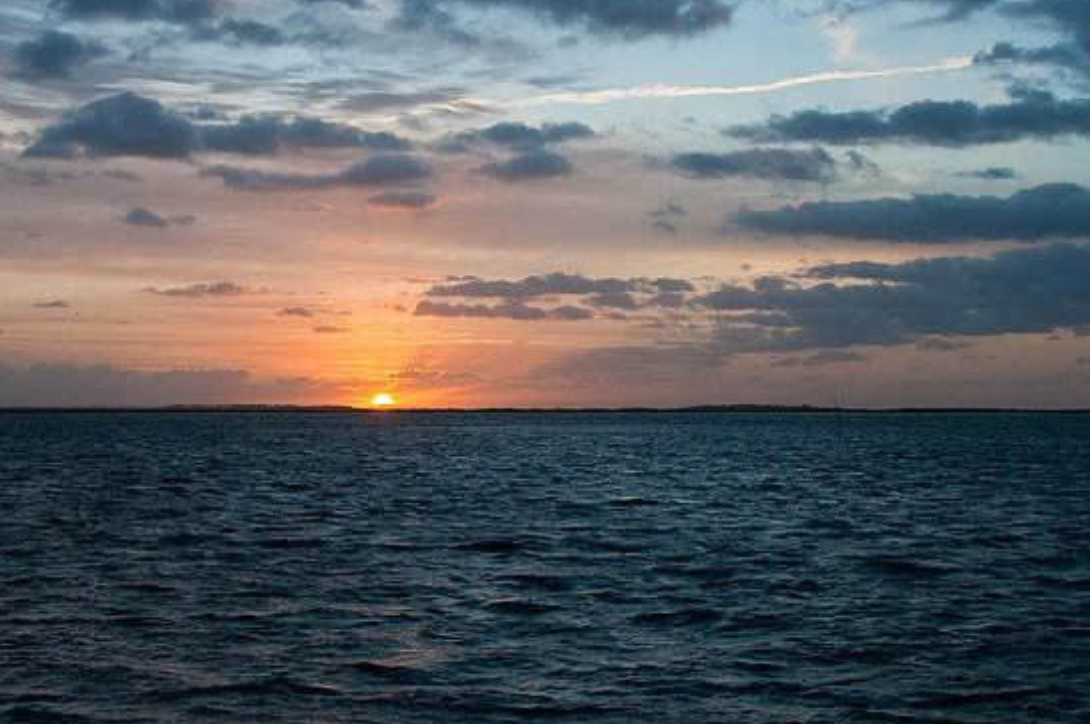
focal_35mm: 47
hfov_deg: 42.3
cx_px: 581
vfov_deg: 28.9
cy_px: 357
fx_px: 1407
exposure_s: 1/80
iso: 200
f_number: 10
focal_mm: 29
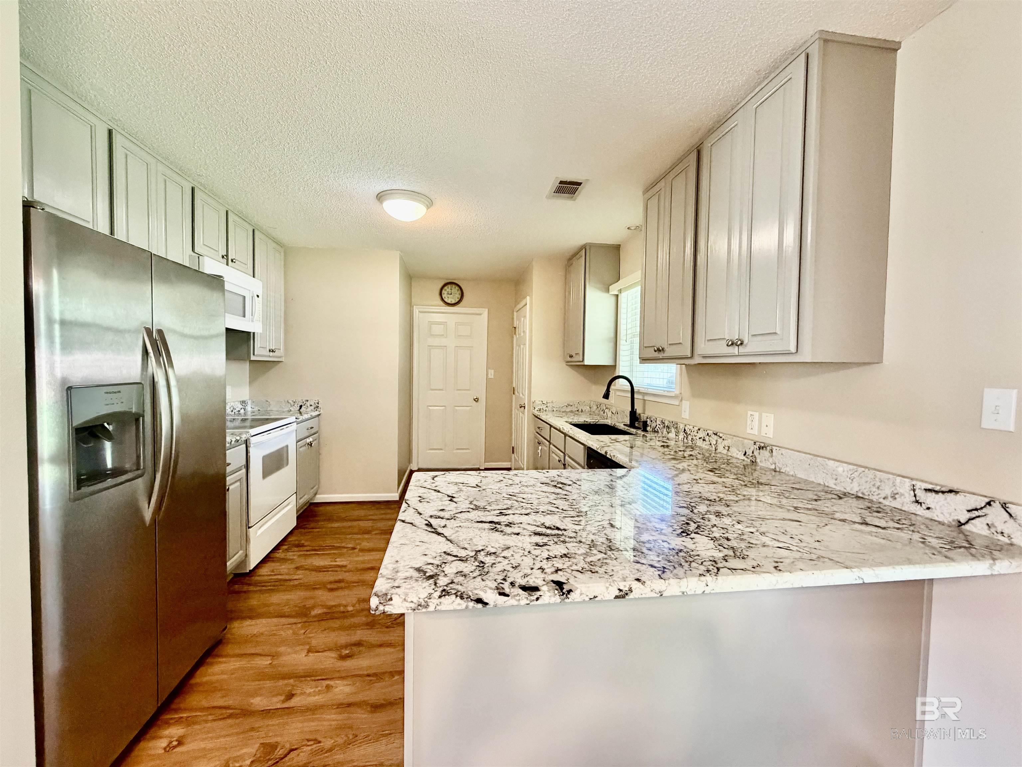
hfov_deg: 102.1
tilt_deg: -1.9
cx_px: 511
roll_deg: -0.8
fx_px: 413
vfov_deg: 85.7
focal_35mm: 14
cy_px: 384
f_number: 2.2
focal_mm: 2.22
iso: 500
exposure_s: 1/60
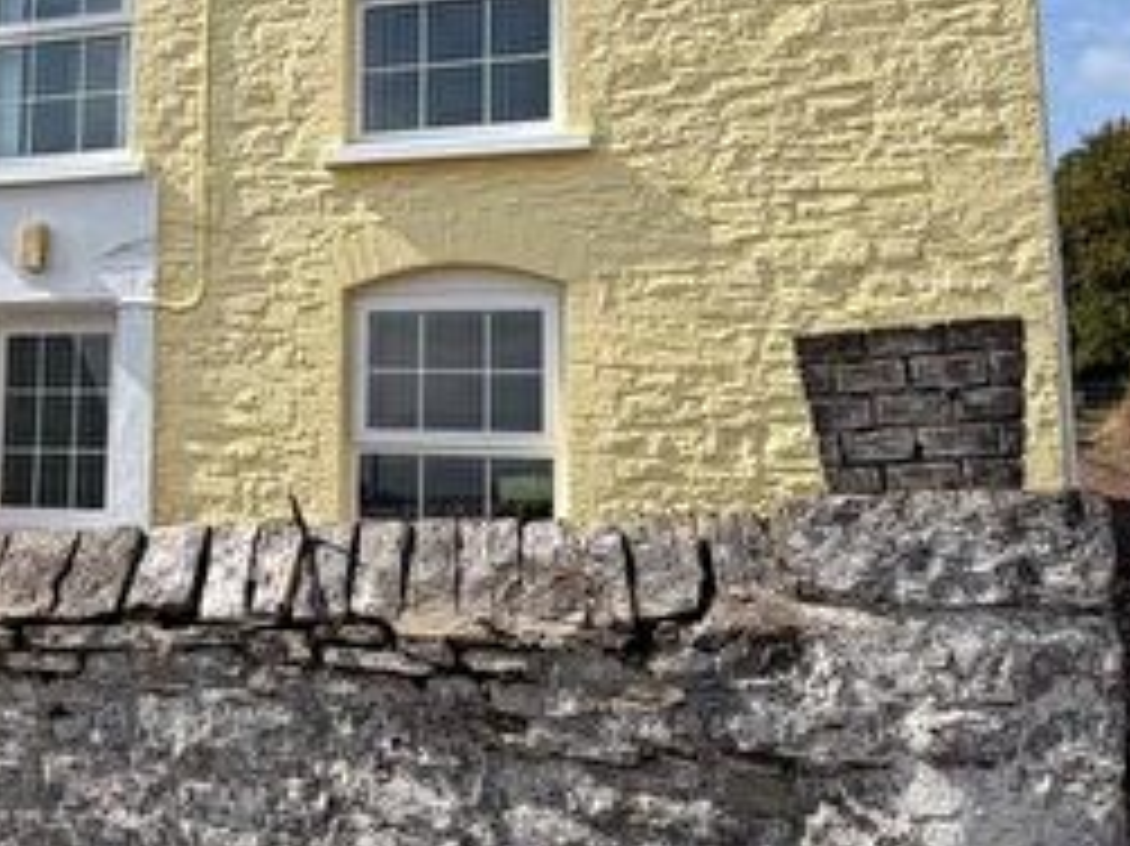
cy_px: 308
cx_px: 185
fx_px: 1273
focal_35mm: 39
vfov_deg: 36.5
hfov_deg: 44.9
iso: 20
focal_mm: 2.22
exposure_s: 1/985
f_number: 2.2
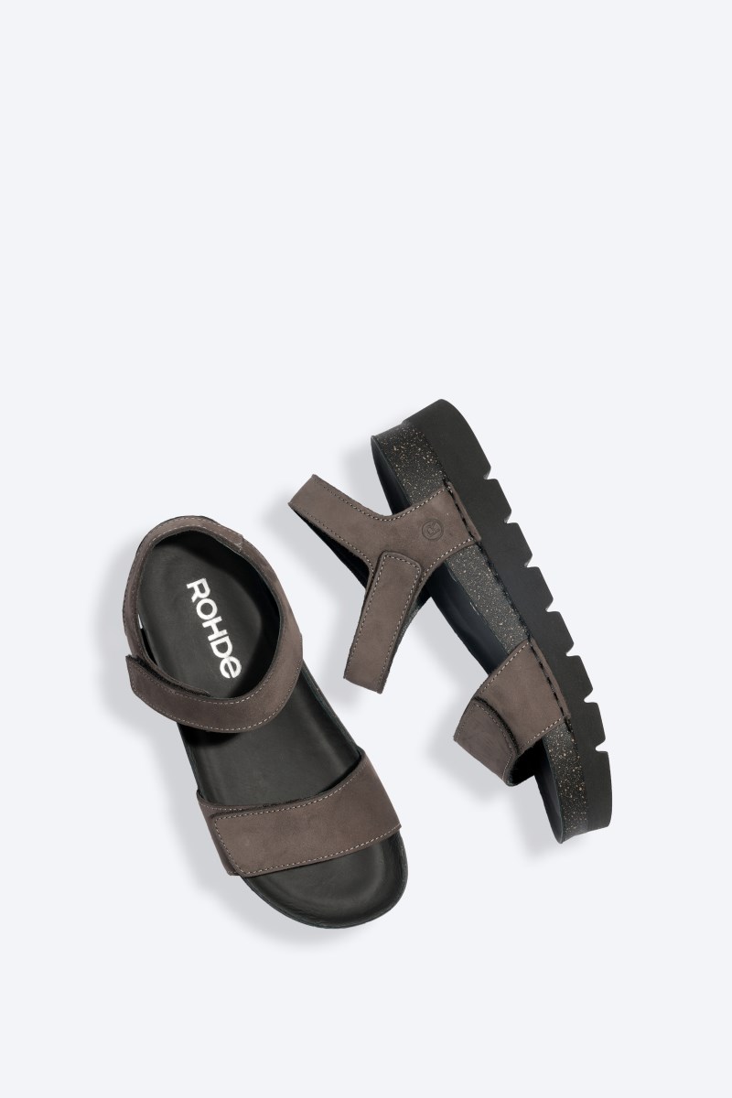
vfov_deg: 28.8
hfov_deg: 19.5
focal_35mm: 70
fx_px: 2135
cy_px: 549
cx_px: 366
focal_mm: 70
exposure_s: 1/125
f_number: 13
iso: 100
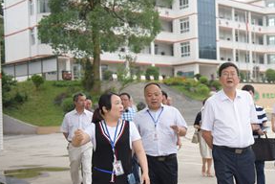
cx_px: 225
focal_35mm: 59
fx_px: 451
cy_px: 110
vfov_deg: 23.0
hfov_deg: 32.9
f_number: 2.8
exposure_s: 1/8000
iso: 2000
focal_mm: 34
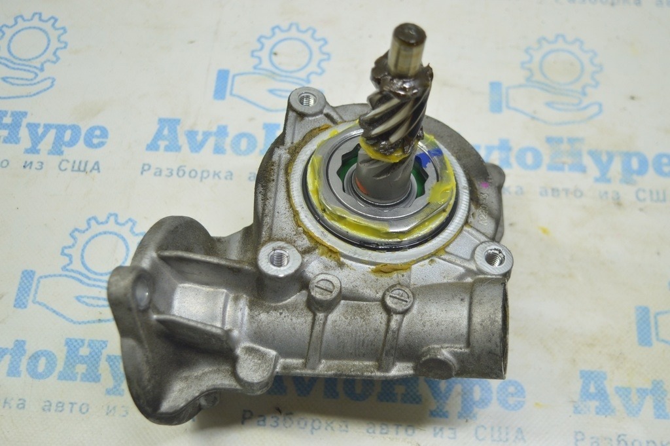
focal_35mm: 46
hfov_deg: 42.4
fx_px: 865
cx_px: 335
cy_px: 223
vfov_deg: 28.9
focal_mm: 31
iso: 400
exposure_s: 1/40
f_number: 4.2
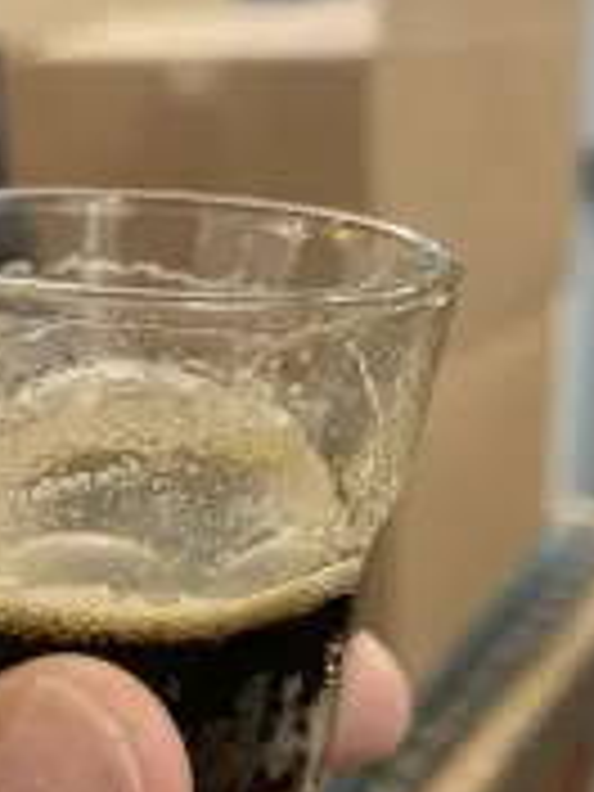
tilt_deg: -18.5
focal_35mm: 59
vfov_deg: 32.7
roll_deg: +3.1
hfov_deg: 24.5
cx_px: 135
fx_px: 1350
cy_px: 382
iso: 400
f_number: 1.6
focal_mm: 5.1
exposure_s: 1/33
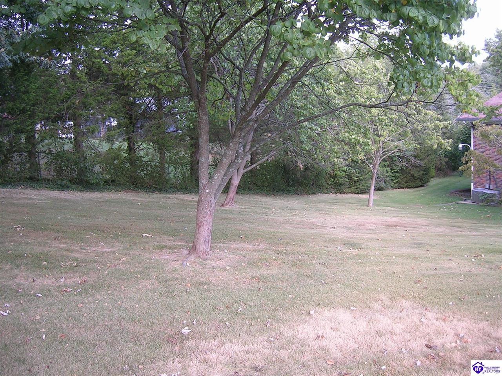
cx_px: 251
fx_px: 508
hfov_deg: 52.6
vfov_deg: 40.7
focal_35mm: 35
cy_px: 188
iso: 50
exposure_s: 1/57.4
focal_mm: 5.4
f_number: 2.8
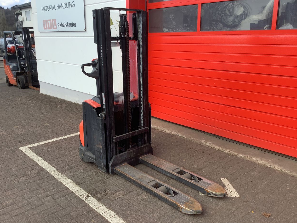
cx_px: 144
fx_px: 275
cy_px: 111
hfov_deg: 56.8
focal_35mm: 32
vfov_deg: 44.2
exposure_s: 1/259
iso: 25
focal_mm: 3.3
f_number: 2.4
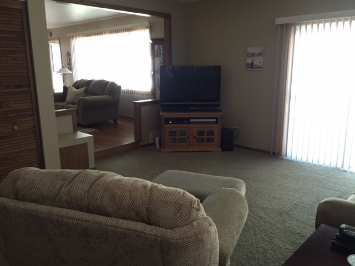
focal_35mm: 29
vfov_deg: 48.2
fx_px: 297
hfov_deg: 61.7
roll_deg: -0.4
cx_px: 178
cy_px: 133
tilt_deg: -14.7
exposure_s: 1/10
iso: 125
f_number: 2.2
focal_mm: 4.15
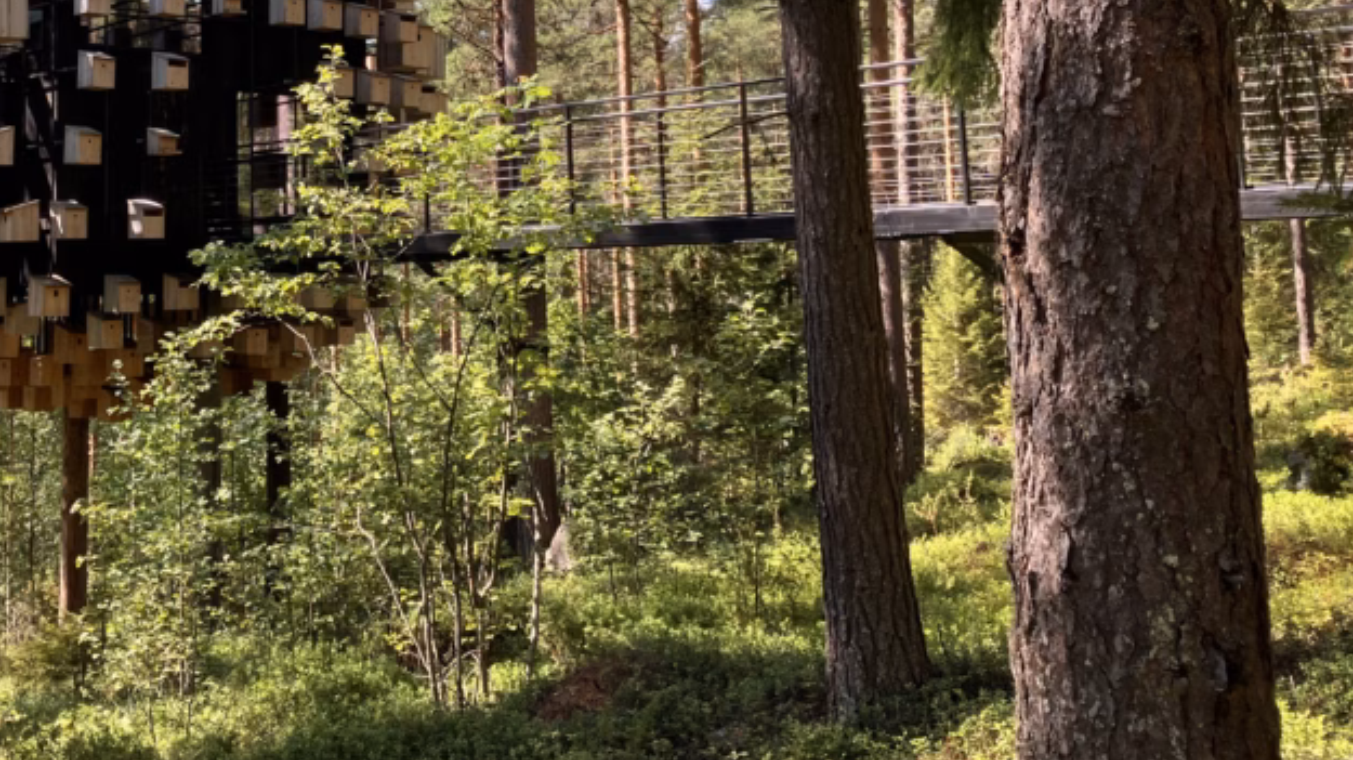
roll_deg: +0.9
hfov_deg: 40.3
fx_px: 1793
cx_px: 362
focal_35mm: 50
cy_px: 78
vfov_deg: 23.3
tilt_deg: +7.4
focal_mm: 3.99
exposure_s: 1/354
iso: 32
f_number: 1.8
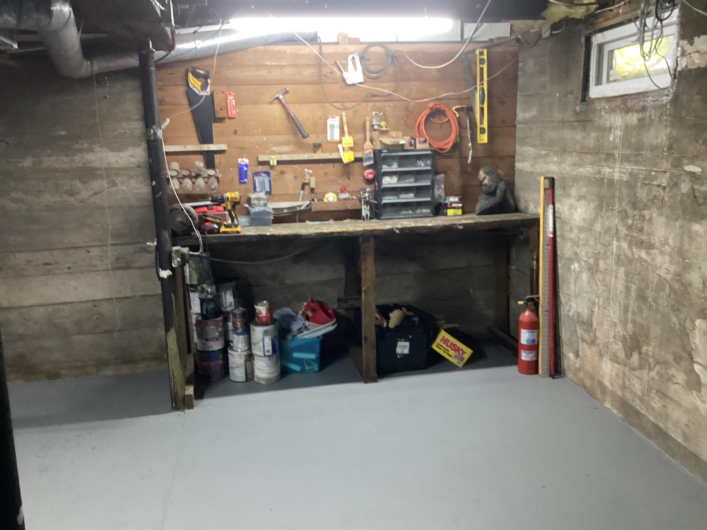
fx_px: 633
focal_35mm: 31
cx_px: 354
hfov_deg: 58.4
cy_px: 265
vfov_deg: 45.4
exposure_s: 1/30
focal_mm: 3.3
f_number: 2.4
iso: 500
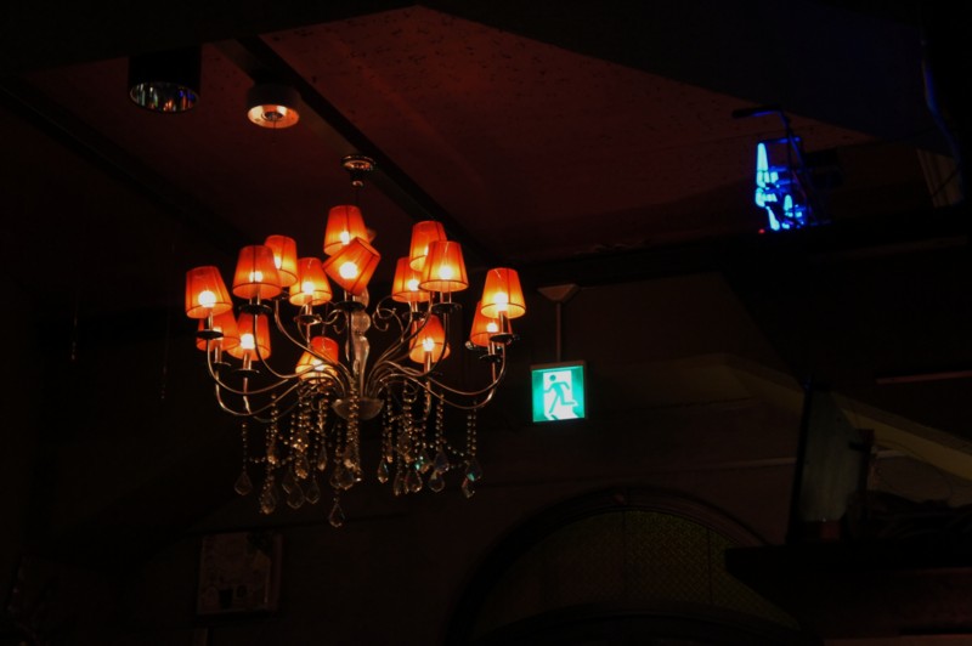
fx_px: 1497
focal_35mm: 56
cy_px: 323
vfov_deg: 24.4
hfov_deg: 36.0
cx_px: 486
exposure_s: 1/40
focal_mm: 37
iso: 1600
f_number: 4.5
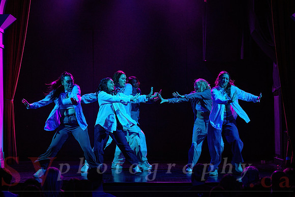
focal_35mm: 119
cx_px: 114
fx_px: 972
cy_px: 88
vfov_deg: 11.6
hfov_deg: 17.2
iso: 1600
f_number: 2.8
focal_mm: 95
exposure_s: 1/250
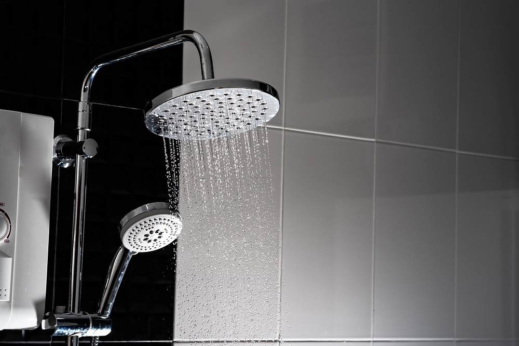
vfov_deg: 16.1
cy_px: 173
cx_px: 260
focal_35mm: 85
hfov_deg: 23.9
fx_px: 1225
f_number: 9
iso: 100
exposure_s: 1/200
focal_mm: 85
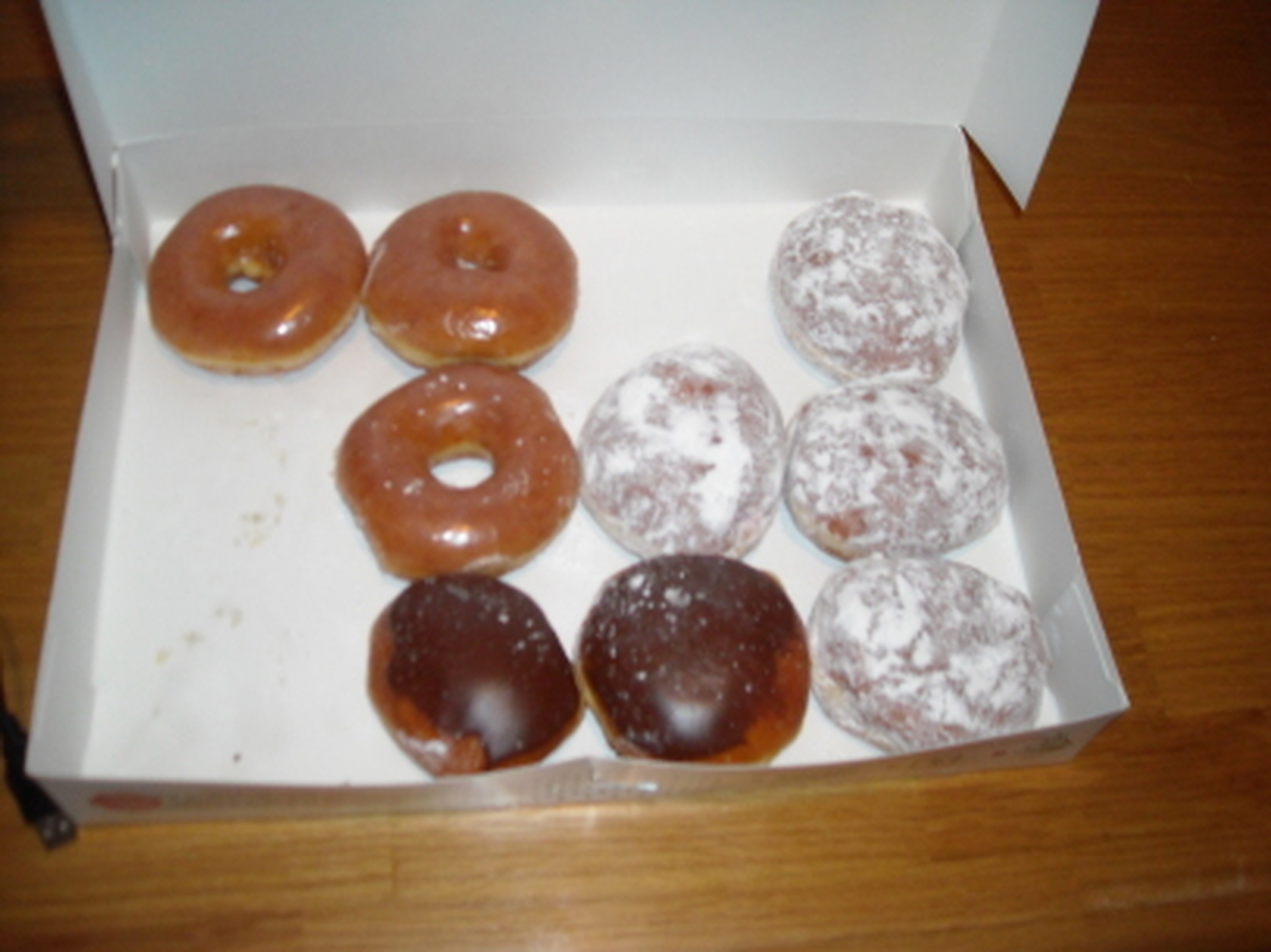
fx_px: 1285
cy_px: 476
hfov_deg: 52.6
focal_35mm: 35
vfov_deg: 40.7
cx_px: 636
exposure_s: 1/60
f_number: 2.8
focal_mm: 5.7
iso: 200
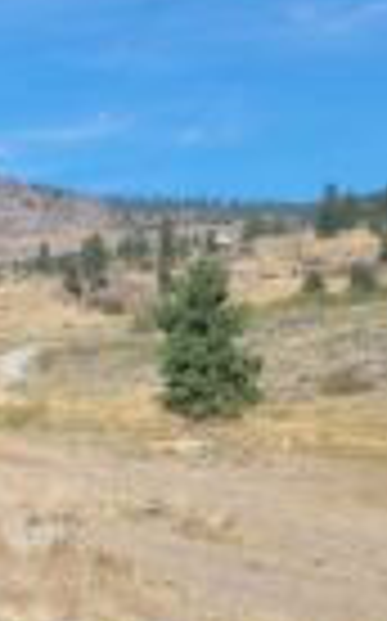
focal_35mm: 80
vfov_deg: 25.7
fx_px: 1353
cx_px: -369
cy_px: 428
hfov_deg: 13.9
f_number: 1.8
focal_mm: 5.4
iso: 40
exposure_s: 1/2443
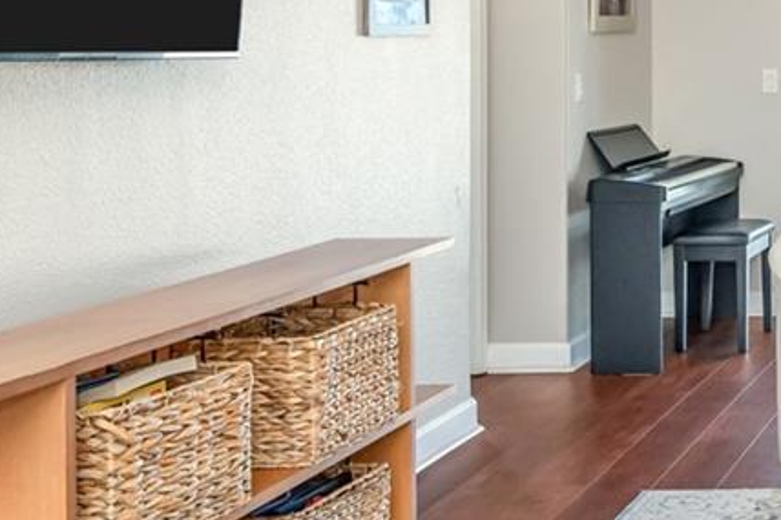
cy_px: 33
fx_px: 1540
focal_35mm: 71
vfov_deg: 18.8
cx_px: 1140
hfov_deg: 23.4
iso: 800
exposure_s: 1/60
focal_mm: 19
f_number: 6.7
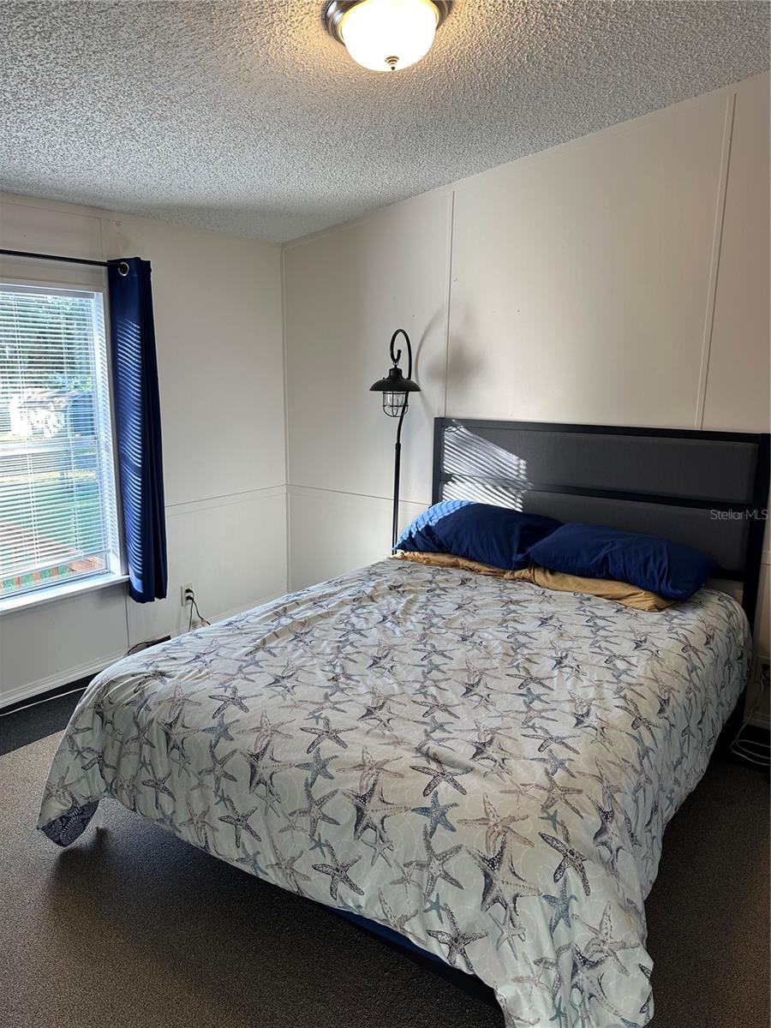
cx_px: 386
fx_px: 713
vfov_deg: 71.6
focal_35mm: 24
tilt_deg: -11.5
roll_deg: -0.7
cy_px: 514
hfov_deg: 56.8
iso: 80
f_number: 1.78
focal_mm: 6.86
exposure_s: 1/120
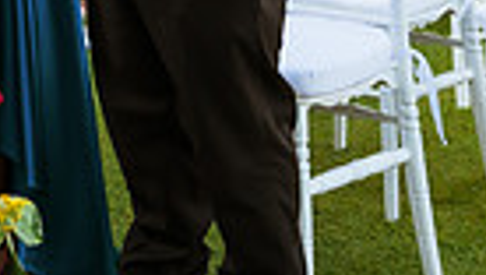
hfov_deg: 13.0
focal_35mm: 154
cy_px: -256
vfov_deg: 7.6
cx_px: -306
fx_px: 1987
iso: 100
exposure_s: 1/800
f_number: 2.8
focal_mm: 35
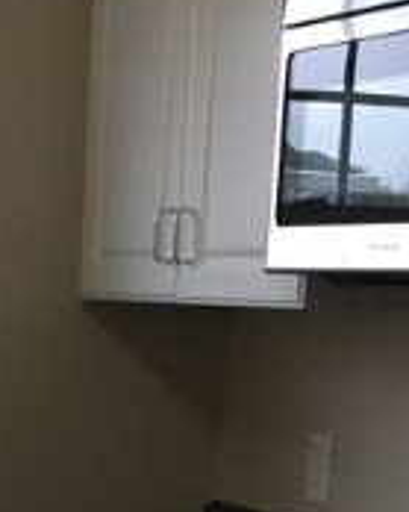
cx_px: -59
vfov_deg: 14.3
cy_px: 783
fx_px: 1893
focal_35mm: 125
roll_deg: -1.1
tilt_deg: -12.2
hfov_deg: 12.1
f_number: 2.2
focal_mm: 4.15
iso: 32
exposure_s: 1/30
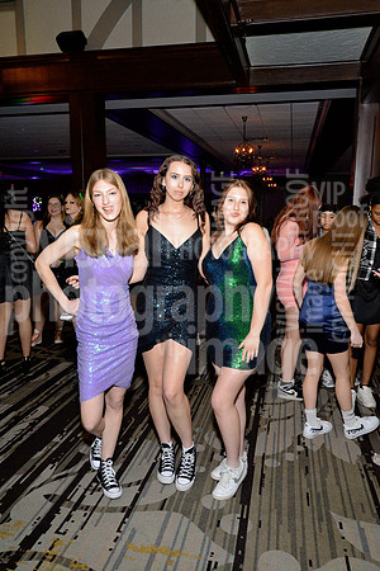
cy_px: 286
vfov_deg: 63.7
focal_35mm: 29
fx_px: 459
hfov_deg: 45.0
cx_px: 190
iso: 6400
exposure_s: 1/80
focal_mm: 29
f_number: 8
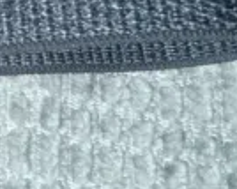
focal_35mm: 112
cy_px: -99
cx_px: -249
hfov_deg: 14.2
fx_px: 785
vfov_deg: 13.0
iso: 25
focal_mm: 2.22
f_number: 2.2
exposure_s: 1/122
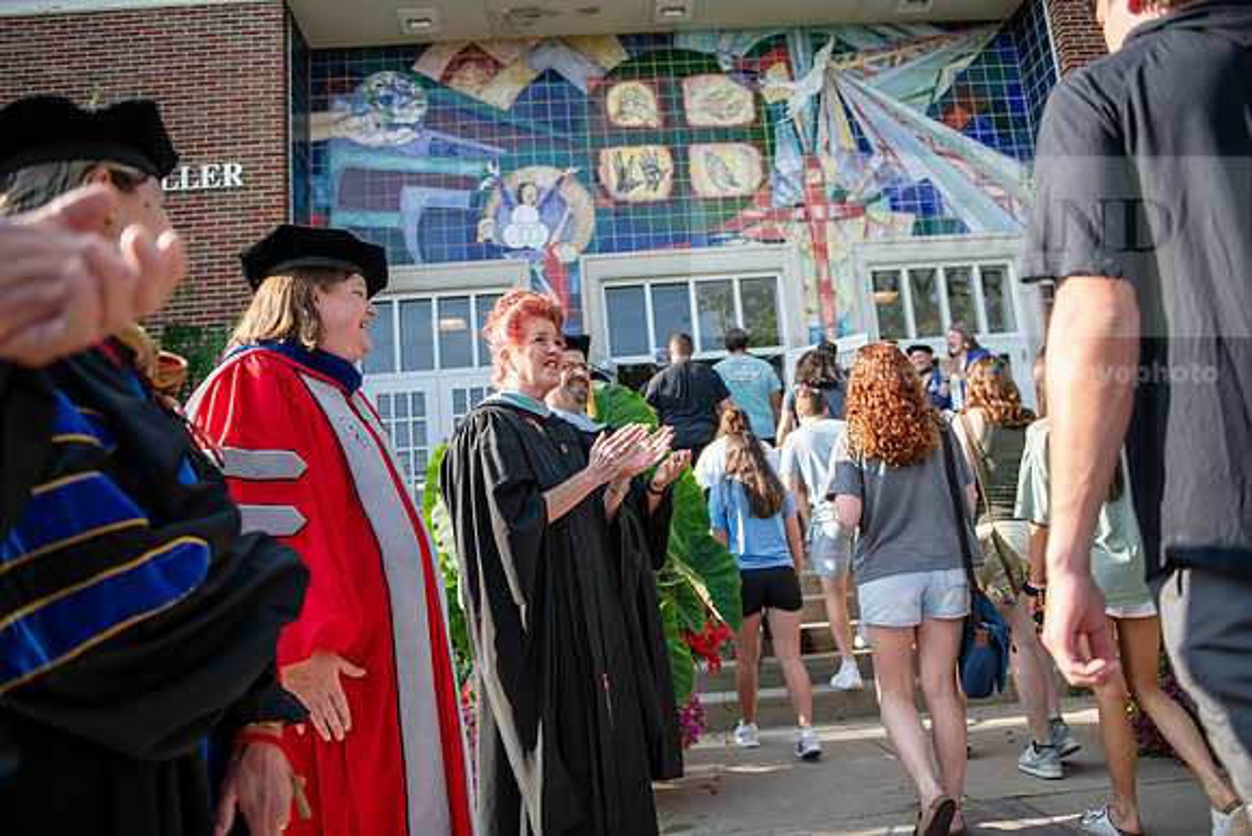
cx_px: 626
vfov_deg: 46.4
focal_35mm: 28
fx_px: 974
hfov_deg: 65.5
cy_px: 418
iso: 100
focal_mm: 28
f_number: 2.8
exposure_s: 1/320
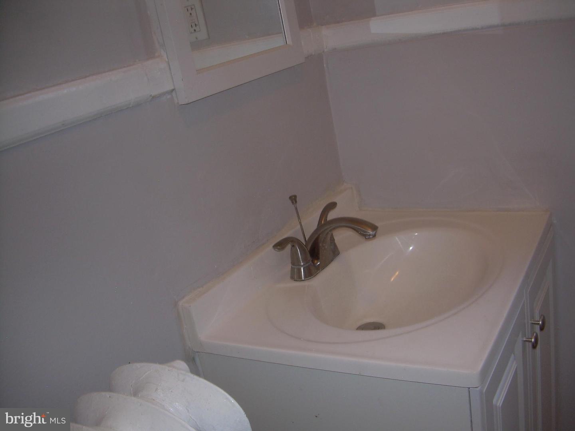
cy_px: 216
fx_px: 631
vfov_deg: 37.7
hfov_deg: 49.0
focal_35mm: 38
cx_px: 288
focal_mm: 6.3
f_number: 2.8
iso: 50
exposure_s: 1/60
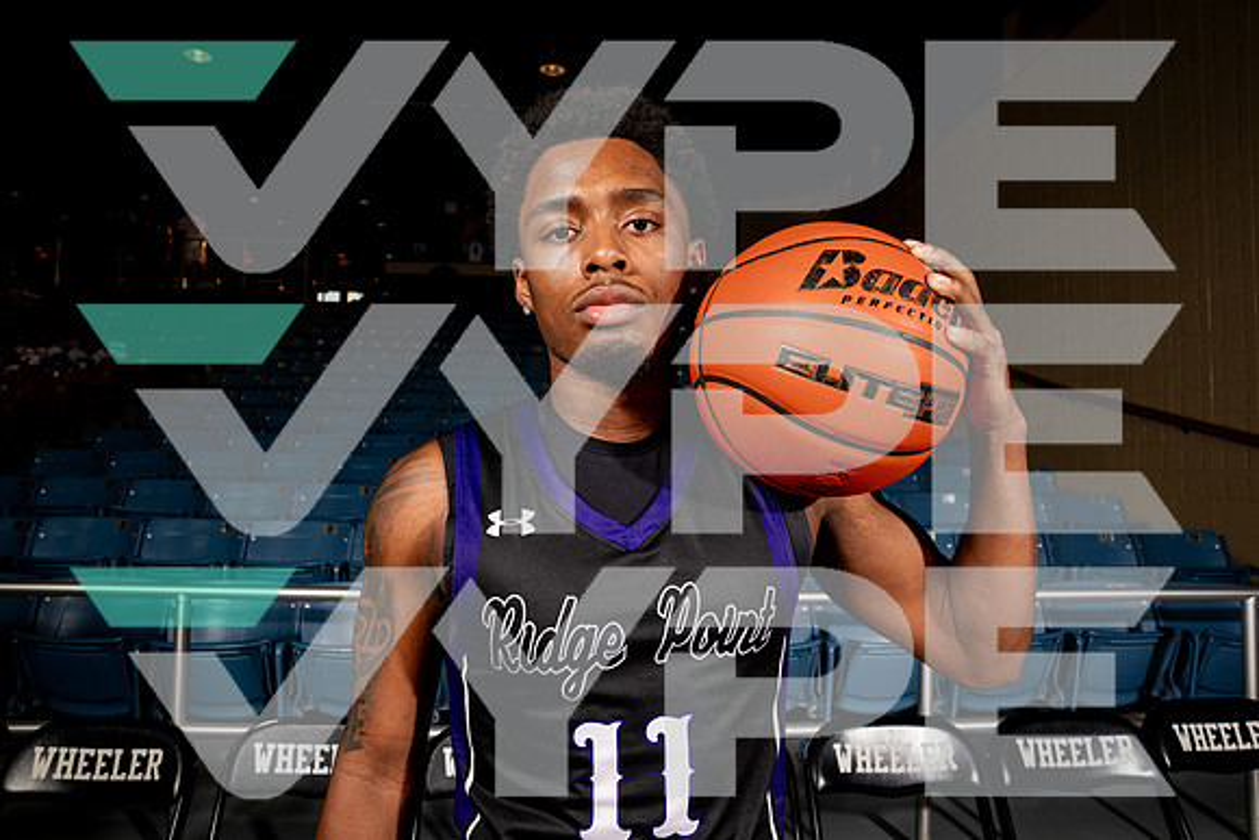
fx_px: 839
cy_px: 420
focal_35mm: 24
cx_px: 630
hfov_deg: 73.7
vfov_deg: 53.2
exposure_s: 1/125
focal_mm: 24
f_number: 7.1
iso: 250
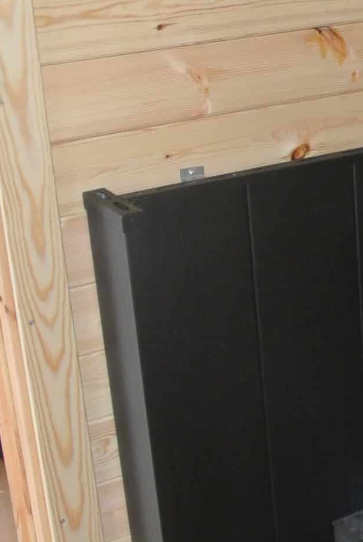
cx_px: 480
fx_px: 1207
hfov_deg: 16.2
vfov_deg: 25.3
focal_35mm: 80
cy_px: 283
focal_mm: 11
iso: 800
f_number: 3.5
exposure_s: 1/60
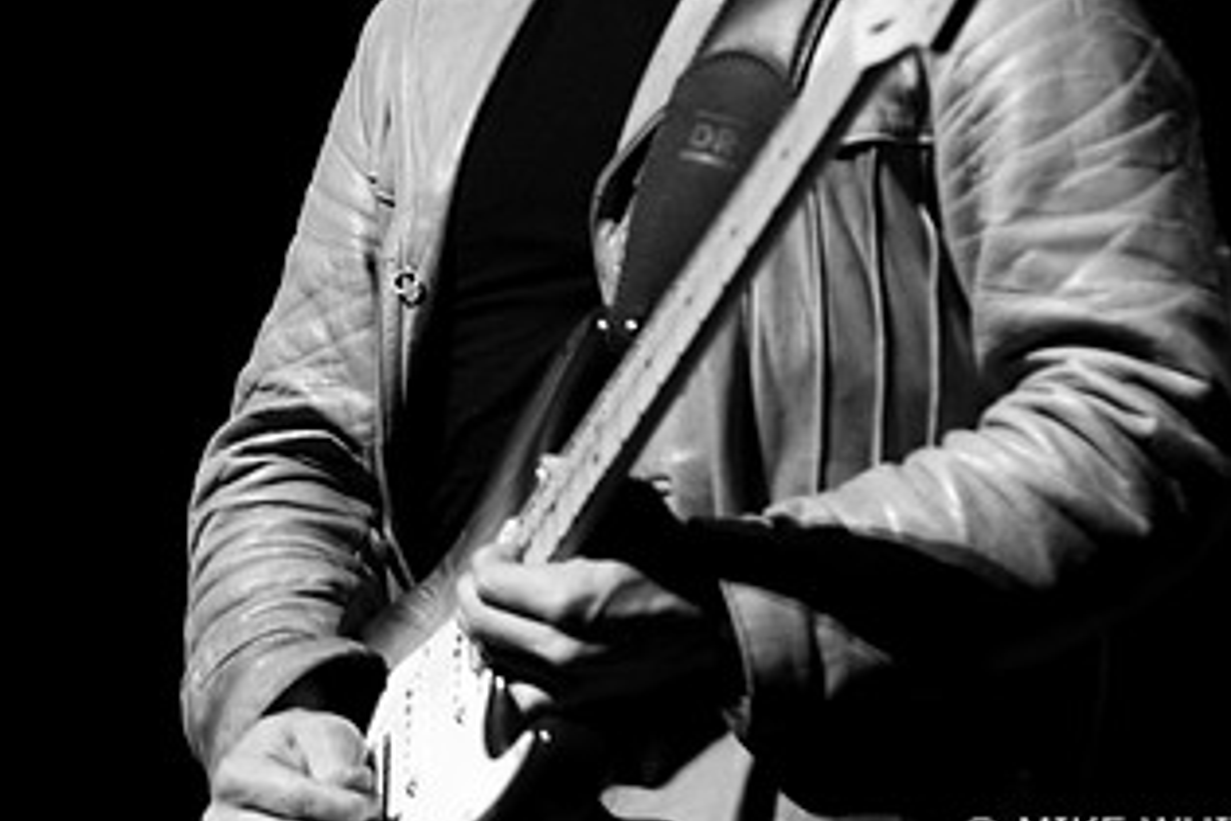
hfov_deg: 5.2
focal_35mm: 400
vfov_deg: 3.4
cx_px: 700
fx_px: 13674
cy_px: 111
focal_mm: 145
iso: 800
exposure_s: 1/320
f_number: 3.2
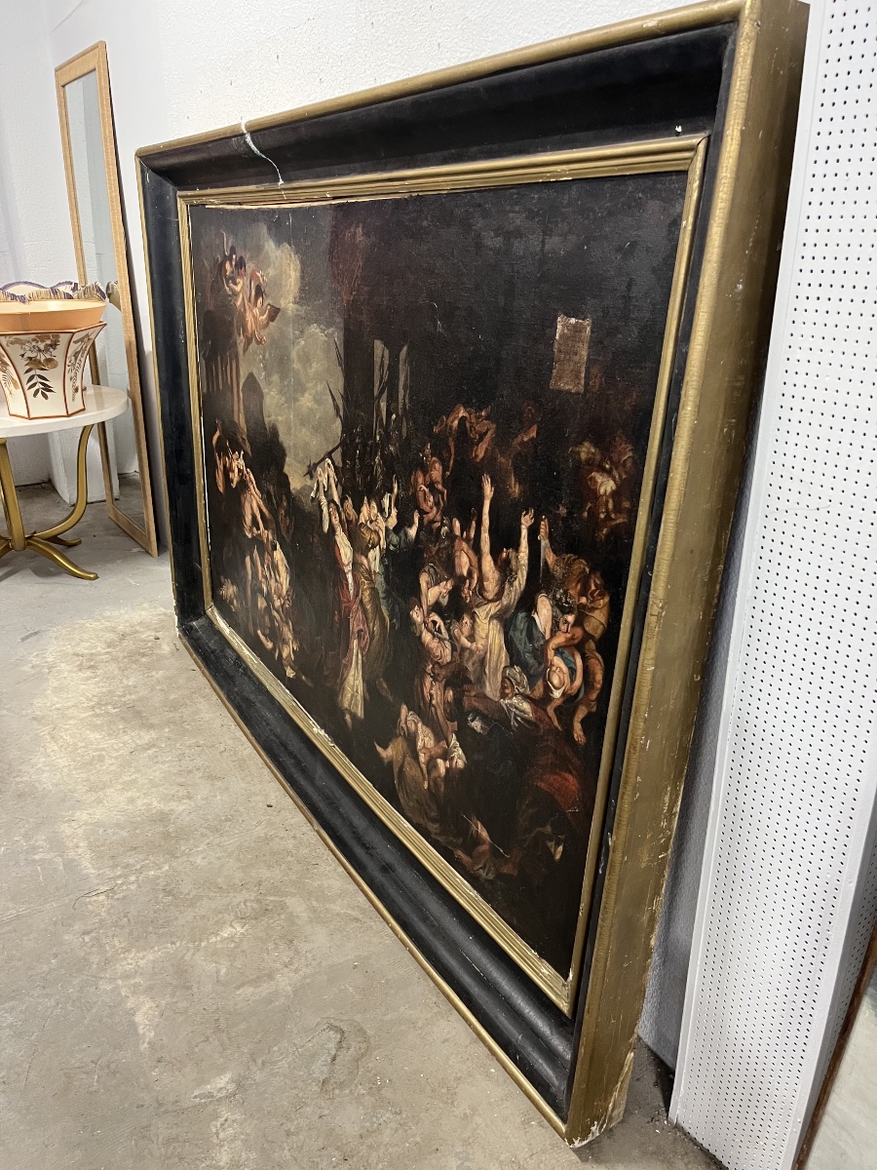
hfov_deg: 53.1
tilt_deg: -24.2
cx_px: 438
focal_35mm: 26
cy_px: 585
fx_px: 878
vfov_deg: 67.3
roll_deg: +1.3
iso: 320
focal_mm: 5.1
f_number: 1.6
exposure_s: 1/50
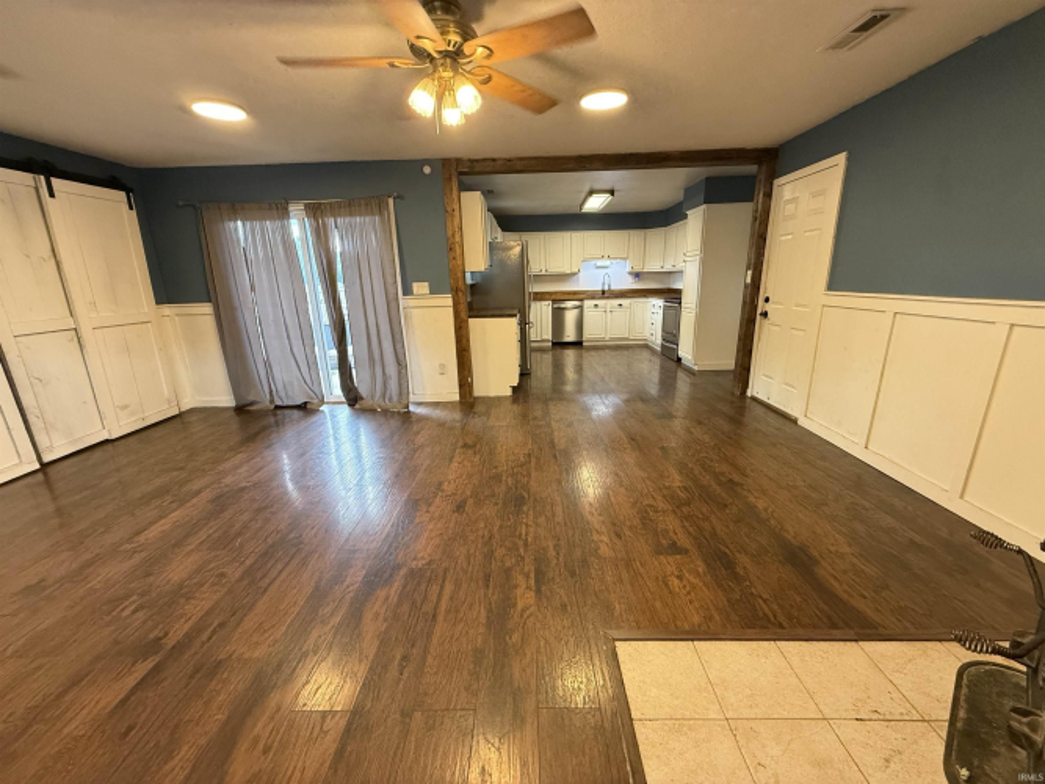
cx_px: 522
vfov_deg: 85.7
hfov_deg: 102.1
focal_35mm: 14
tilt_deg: -14.6
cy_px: 392
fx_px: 423
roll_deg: +1.7
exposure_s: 1/120
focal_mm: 2.22
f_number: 2.2
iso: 640
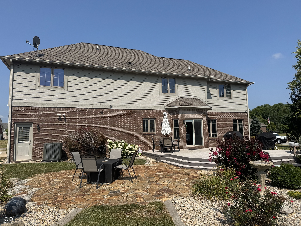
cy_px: 113
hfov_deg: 71.6
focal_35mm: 24
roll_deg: +1.8
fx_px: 209
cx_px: 150
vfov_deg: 56.8
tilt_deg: +5.4
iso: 80
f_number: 1.78
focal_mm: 6.76
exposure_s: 1/5814
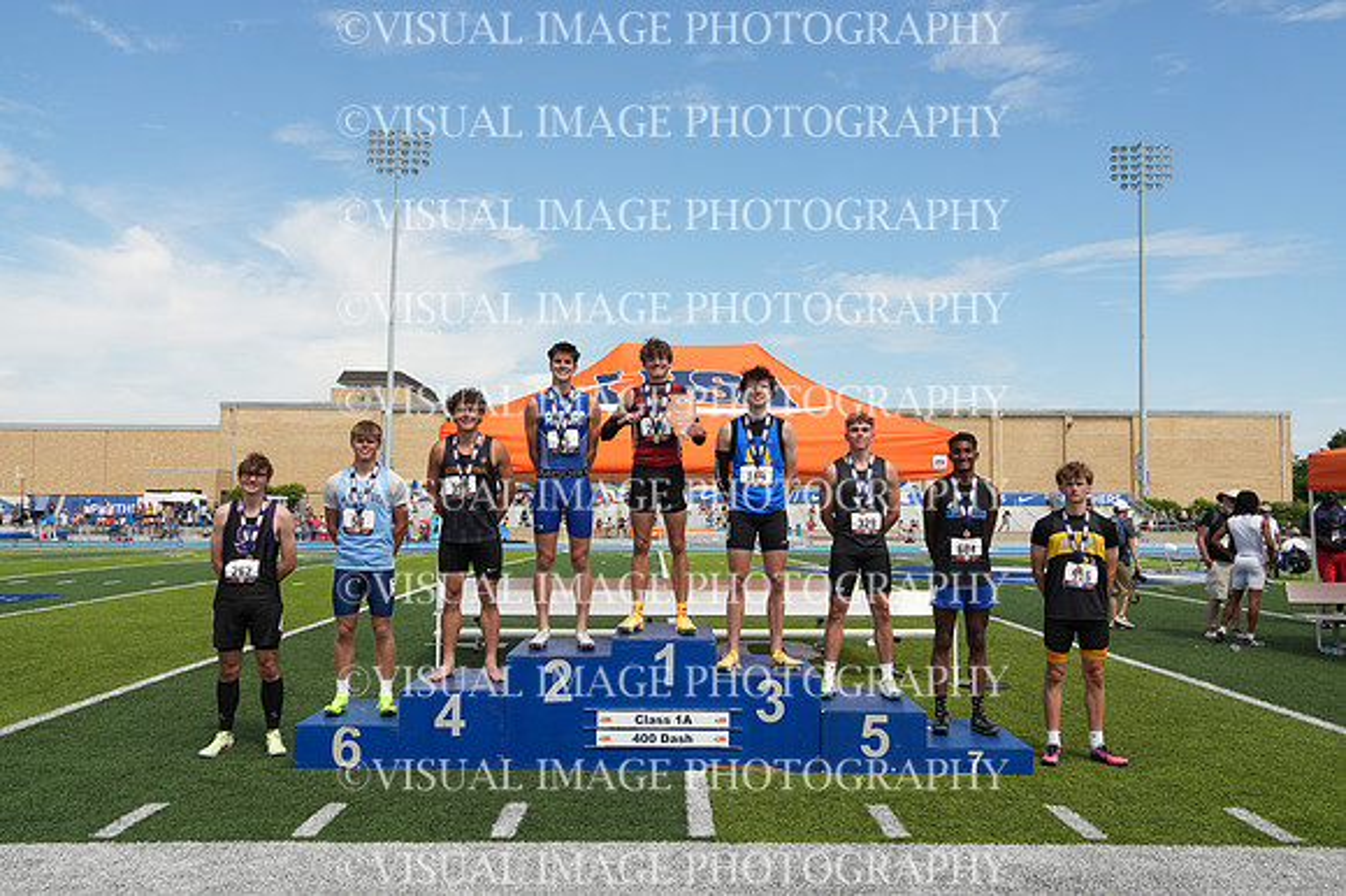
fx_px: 1121
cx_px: 673
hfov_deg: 62.0
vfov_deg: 43.6
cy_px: 448
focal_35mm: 30
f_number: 9
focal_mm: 20
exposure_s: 1/160
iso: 100
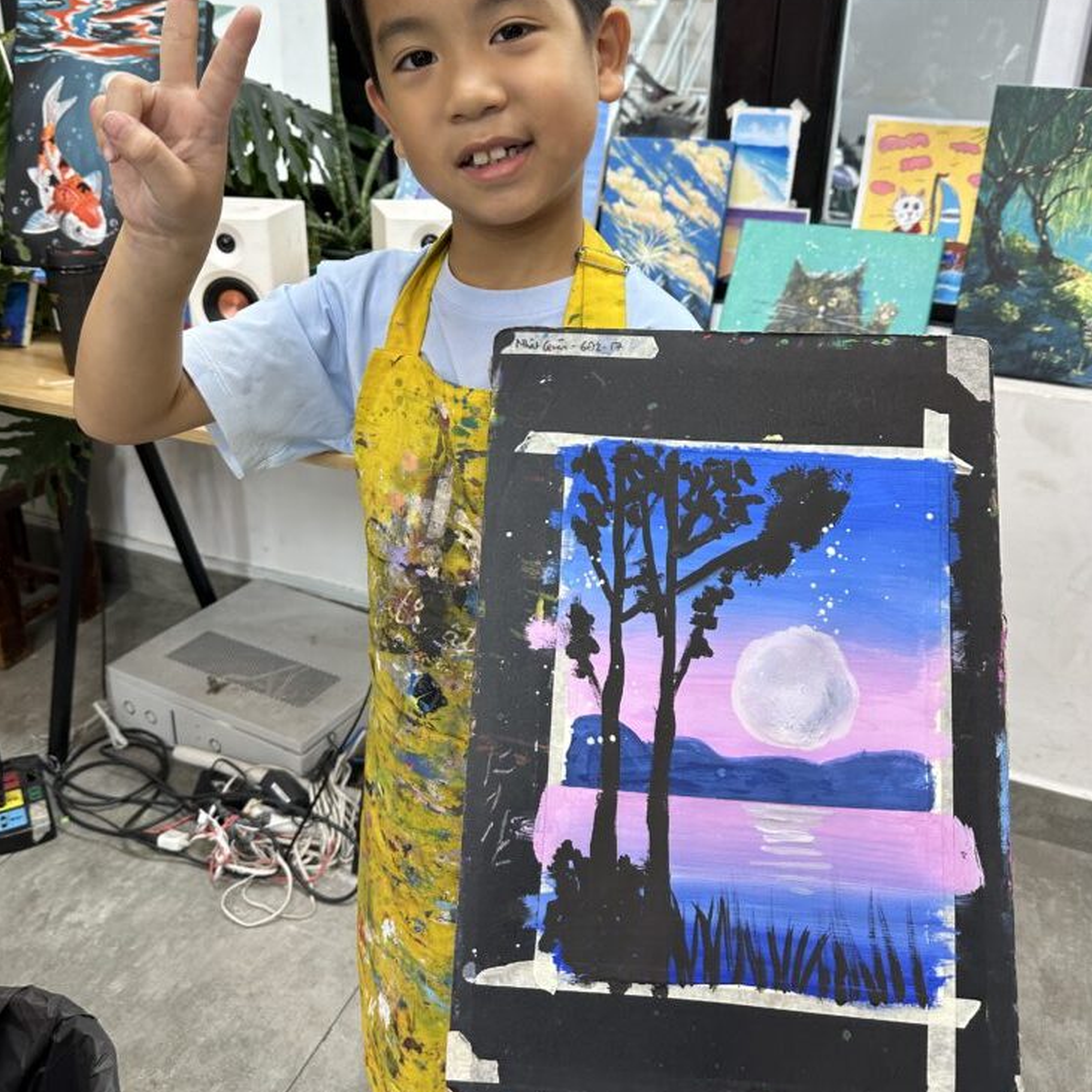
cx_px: 533
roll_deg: -1.6
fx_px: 1035
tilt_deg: -21.5
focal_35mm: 29
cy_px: 463
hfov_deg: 55.6
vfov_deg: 55.4
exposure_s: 1/100
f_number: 1.78
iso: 125
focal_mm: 6.86
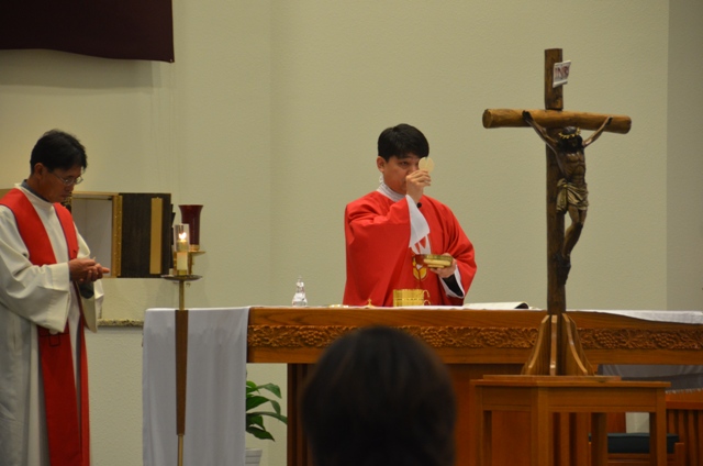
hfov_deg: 11.4
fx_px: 3508
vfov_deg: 7.6
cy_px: 233
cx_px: 352
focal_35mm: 180
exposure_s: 1/30
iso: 1100
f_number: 5.3
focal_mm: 120
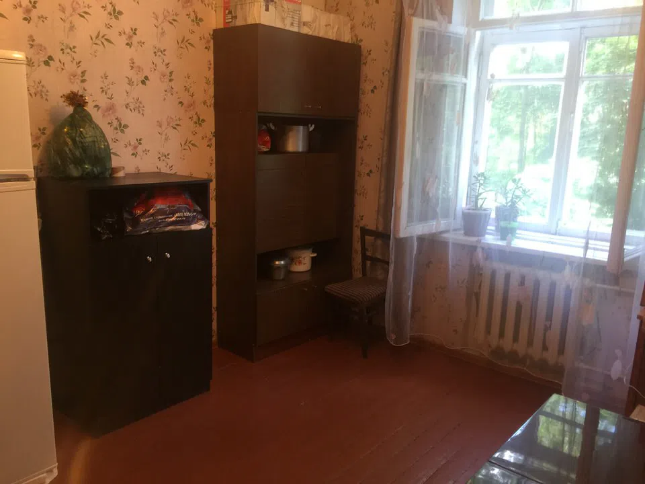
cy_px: 242
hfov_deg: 61.7
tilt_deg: -11.4
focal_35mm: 29
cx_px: 322
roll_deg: -2.9
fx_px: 540
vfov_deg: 48.2
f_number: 2.2
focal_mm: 4.15
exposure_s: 1/17
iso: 50
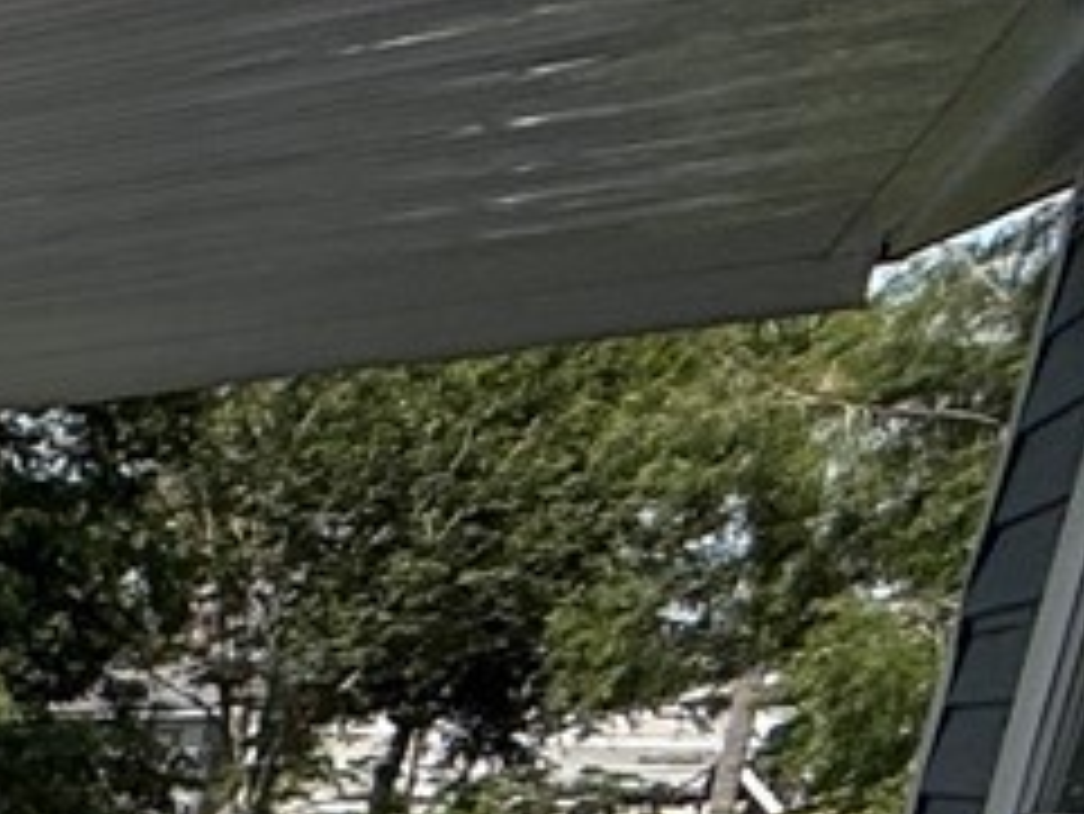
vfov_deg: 13.3
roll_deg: +1.6
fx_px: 2914
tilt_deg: -15.7
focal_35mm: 93
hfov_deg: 11.6
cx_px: -2150
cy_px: 1709
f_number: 2.2
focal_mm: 2.22
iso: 50
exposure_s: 1/3289
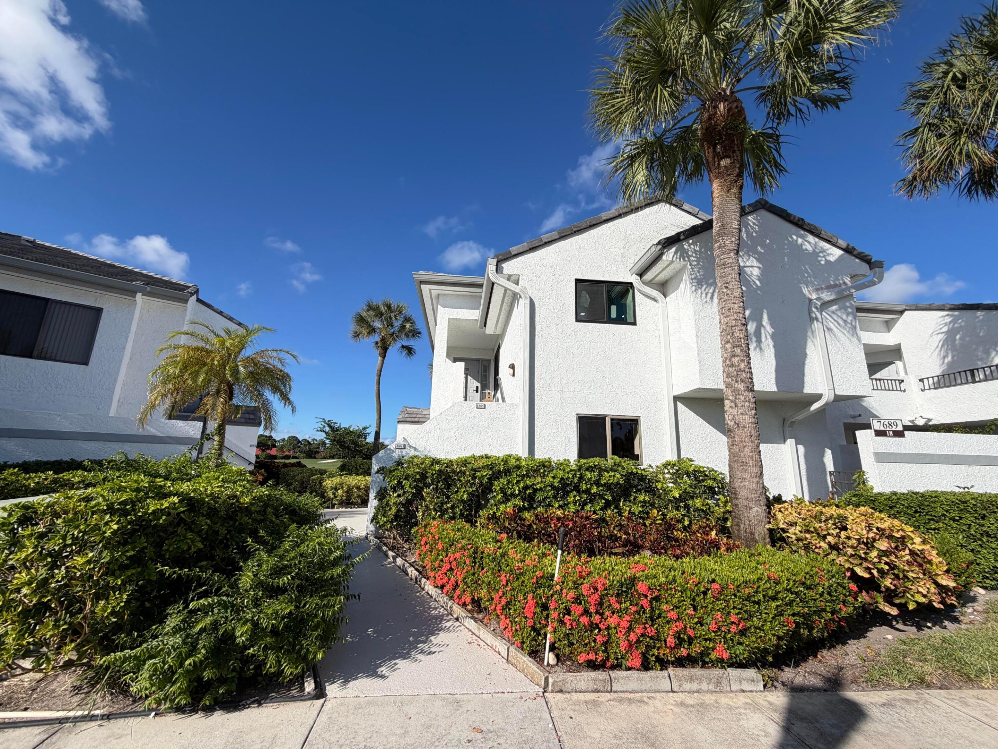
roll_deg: -1.3
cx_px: 499
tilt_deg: +14.5
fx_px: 404
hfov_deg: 102.1
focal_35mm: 14
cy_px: 374
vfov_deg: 85.7
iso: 25
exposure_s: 1/1431
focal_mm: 2.22
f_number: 2.2
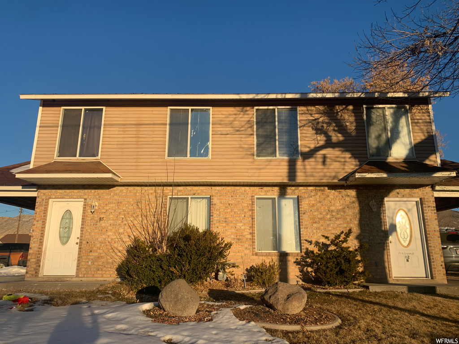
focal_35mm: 26
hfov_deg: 67.3
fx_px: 345
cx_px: 230
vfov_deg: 53.1
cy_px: 172
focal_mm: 4.25
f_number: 1.8
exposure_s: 1/1748
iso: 25
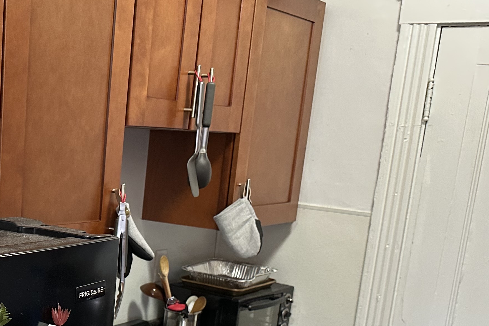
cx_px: 40
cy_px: 308
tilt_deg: -13.4
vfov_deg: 23.0
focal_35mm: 57
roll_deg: -3.7
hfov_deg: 33.1
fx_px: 774
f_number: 1.78
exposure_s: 1/60
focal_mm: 6.86
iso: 320
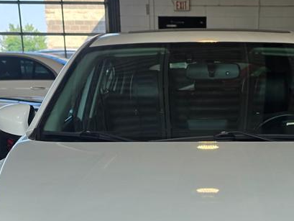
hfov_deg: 26.7
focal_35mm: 72
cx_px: 213
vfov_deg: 18.3
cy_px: 324
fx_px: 612
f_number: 1.7
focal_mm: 6.3
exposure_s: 1/153
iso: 12
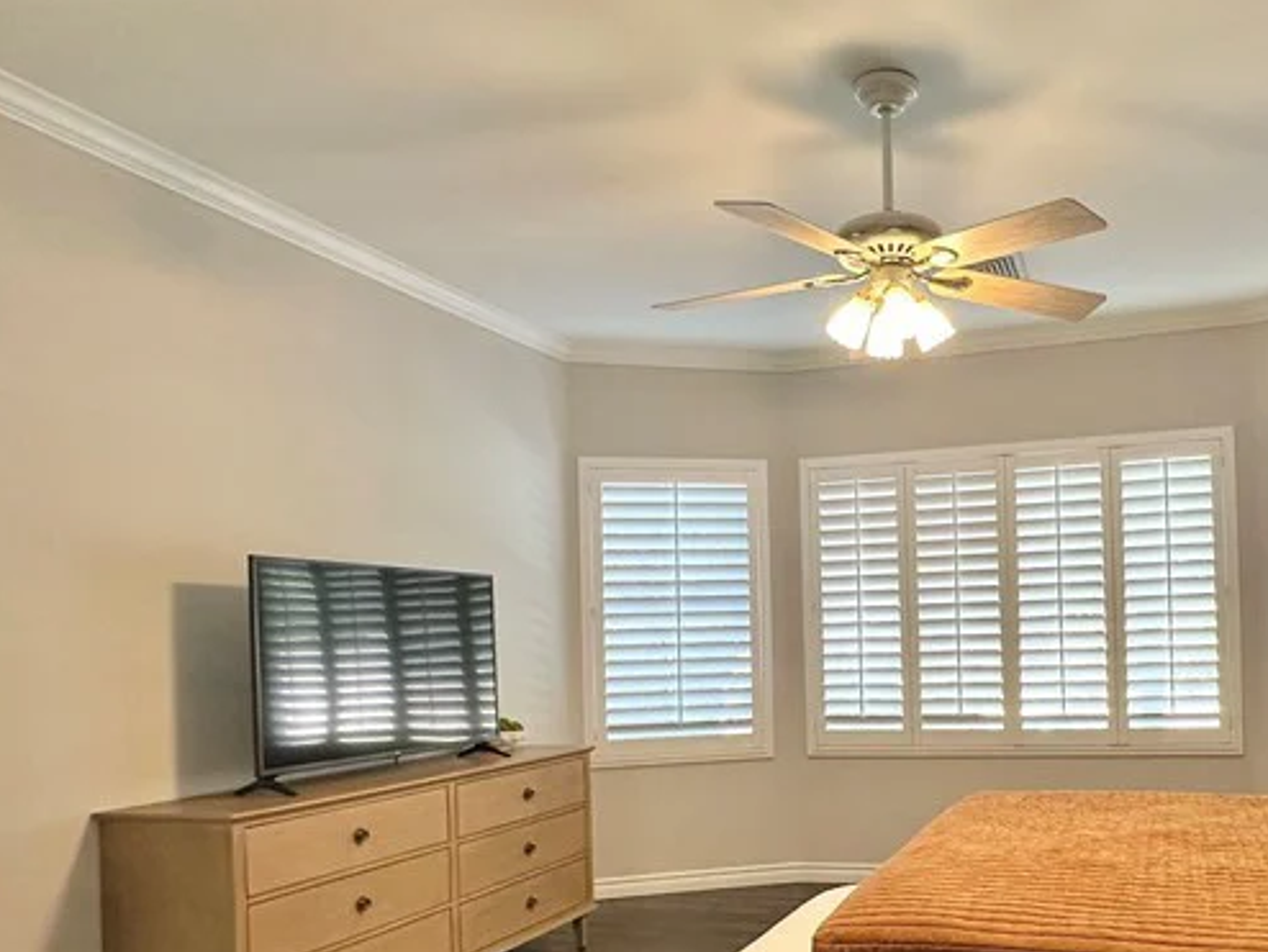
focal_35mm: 29
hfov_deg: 59.5
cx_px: 891
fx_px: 1063
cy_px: 631
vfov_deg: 47.5
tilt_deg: +0.4
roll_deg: +1.4
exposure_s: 1/120
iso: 200
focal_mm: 2.22
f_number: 2.2
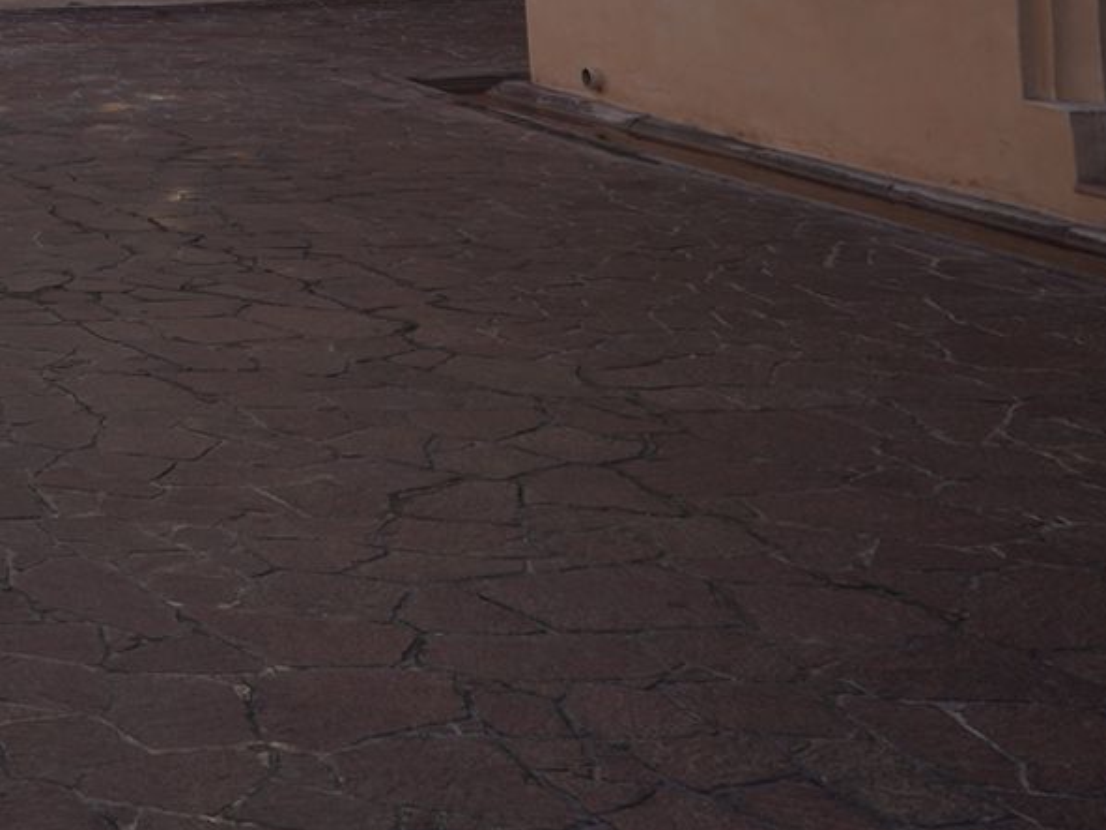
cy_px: -286
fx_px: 2492
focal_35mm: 78
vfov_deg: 17.6
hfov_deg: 20.4
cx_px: -674
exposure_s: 1/100
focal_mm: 24
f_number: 16
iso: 100
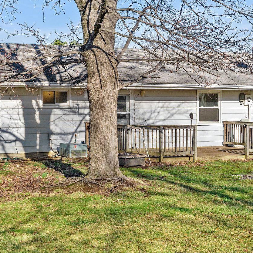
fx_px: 604
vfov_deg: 23.5
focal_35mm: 73
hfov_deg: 23.6
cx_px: 92
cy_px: 80
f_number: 8
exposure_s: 1/2000
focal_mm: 35
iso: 400
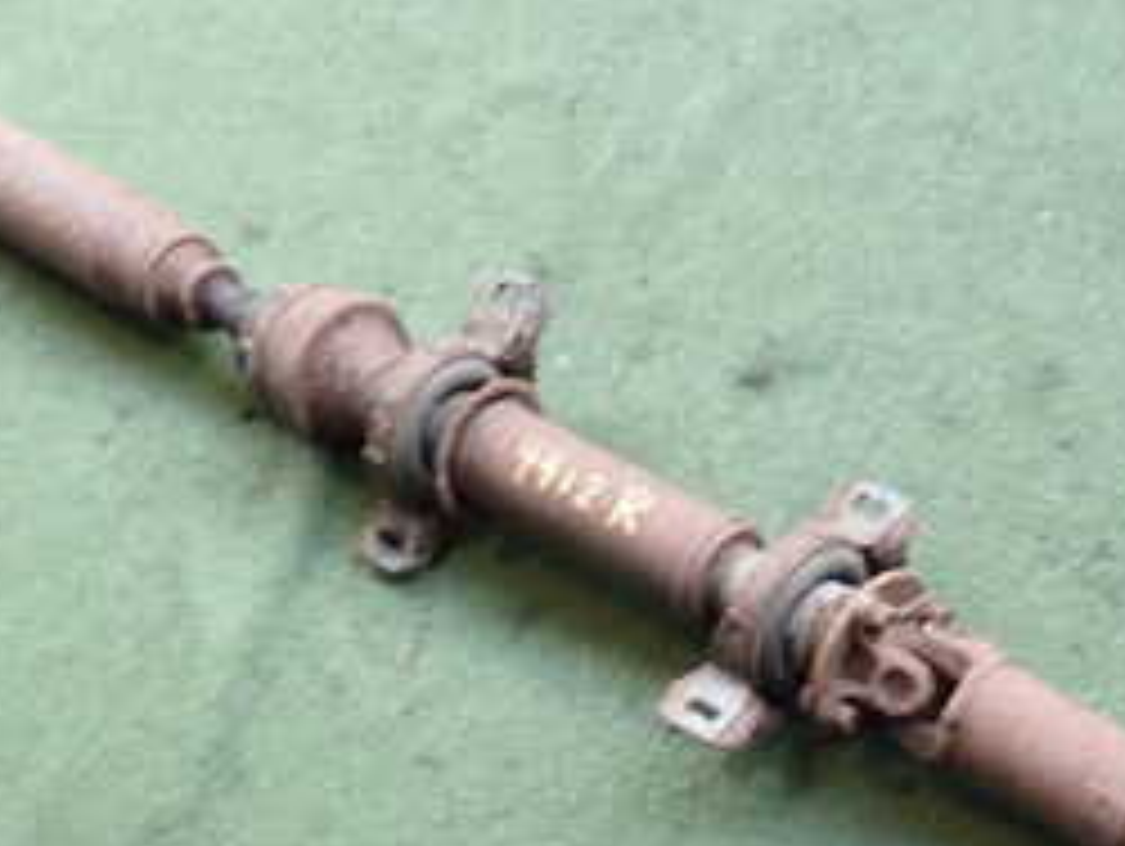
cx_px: 810
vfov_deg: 19.9
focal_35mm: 72
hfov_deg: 26.7
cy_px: 828
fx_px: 2342
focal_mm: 5.4
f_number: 2.3
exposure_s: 1/60
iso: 200
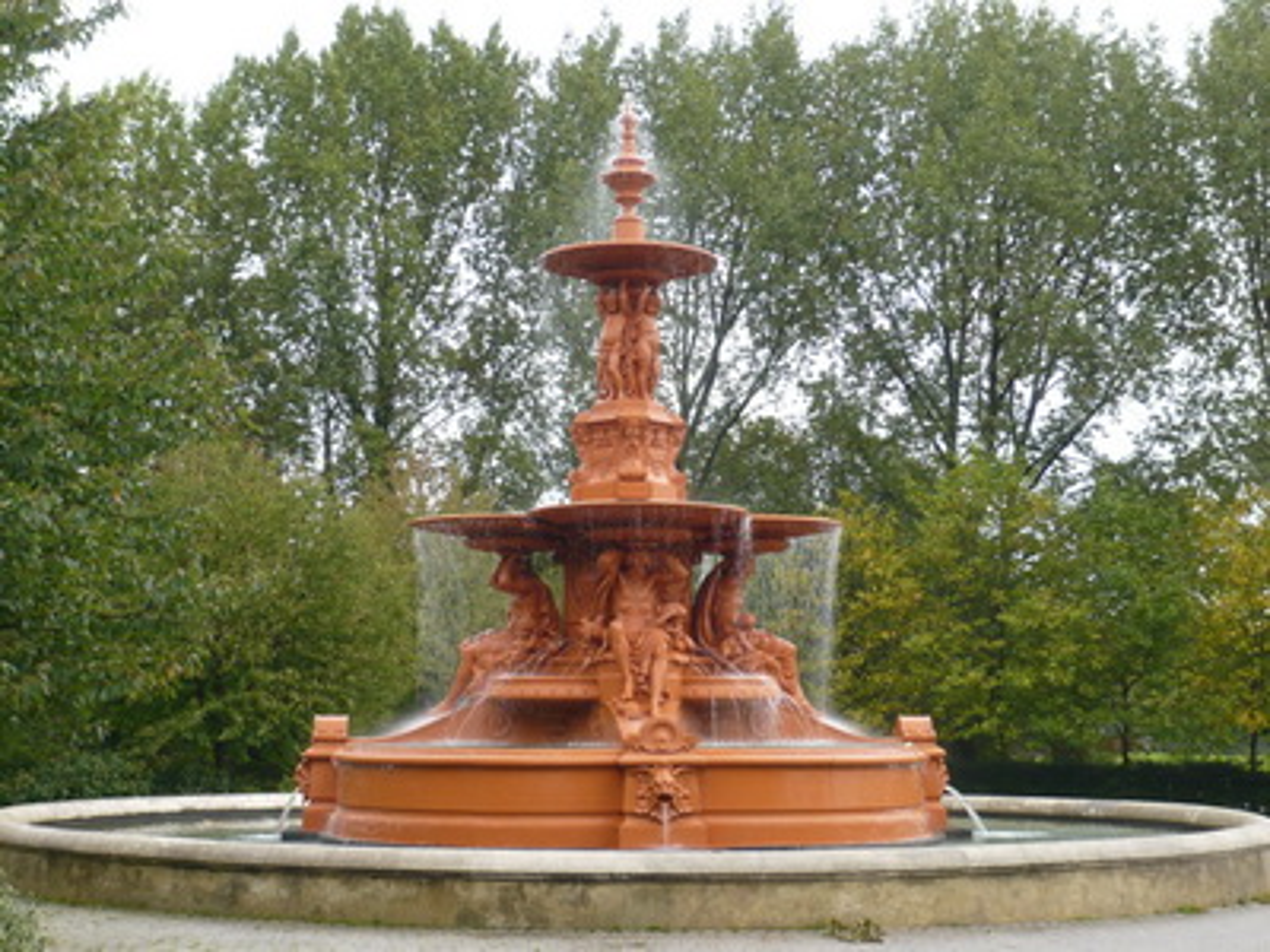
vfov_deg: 25.2
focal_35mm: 58
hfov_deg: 33.2
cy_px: 476
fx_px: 2128
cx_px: 635
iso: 100
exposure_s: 1/50
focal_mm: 9.5
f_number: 4.1
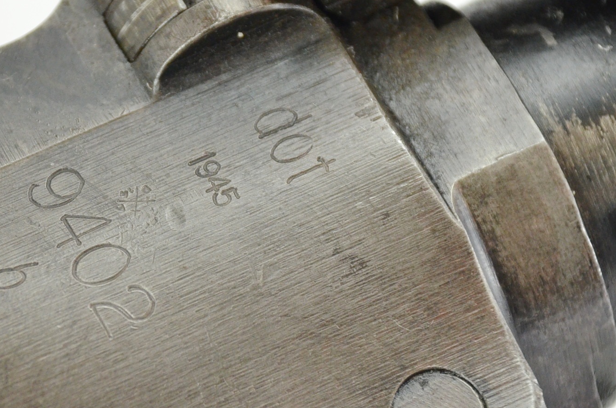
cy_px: 256
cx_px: 168
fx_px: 6401
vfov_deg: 3.6
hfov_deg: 5.5
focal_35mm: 375
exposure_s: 1/125
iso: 1600
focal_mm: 135
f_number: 5.6
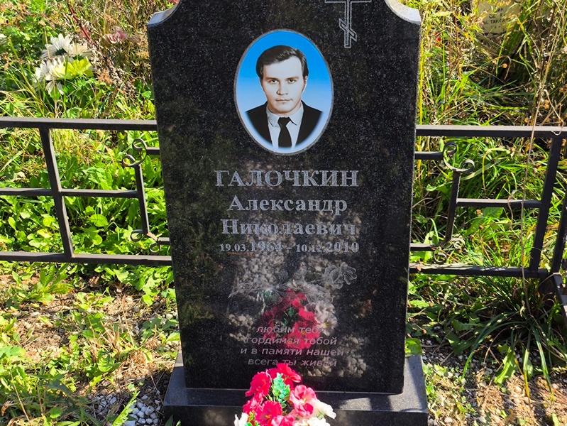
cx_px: 284
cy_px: 213
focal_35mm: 50
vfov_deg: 29.1
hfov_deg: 38.2
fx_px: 819
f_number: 1.7
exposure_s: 1/515
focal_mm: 4.71
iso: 50
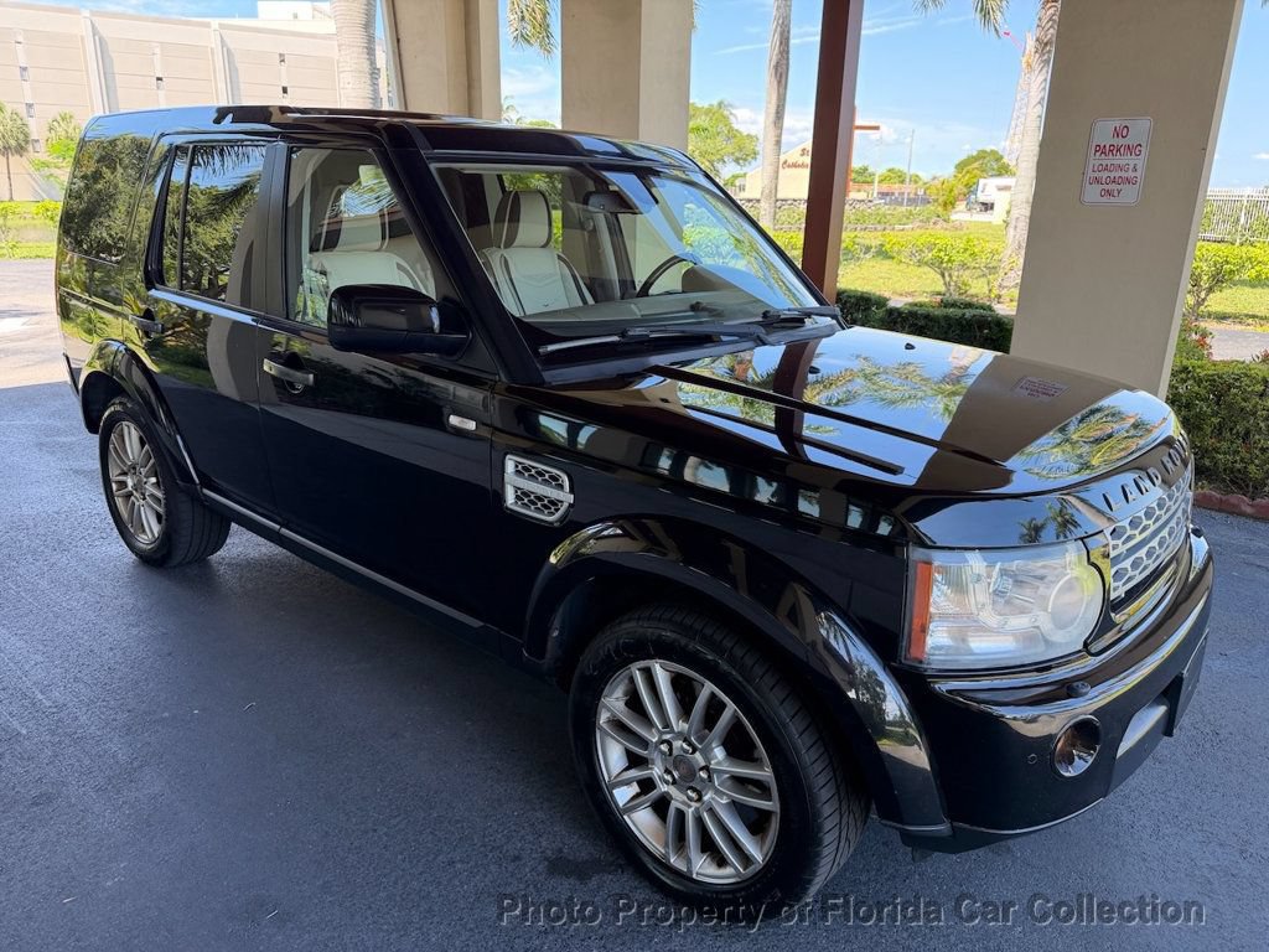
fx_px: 880
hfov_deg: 71.6
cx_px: 634
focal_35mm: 24
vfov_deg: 56.8
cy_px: 476
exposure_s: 1/299
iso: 80
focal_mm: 6.76
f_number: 1.78
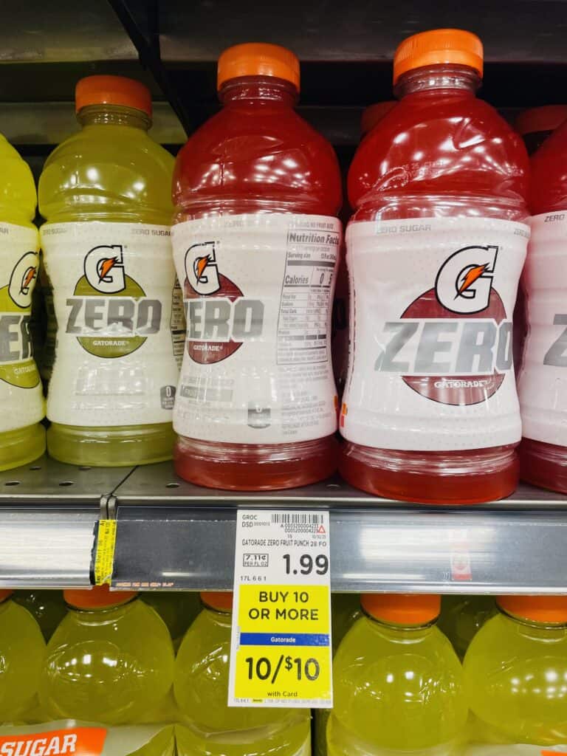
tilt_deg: -7.0
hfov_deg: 53.1
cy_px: 378
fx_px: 568
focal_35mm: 26
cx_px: 284
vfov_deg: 67.3
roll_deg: +1.0
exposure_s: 1/60
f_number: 1.6
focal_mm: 4.2
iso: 80
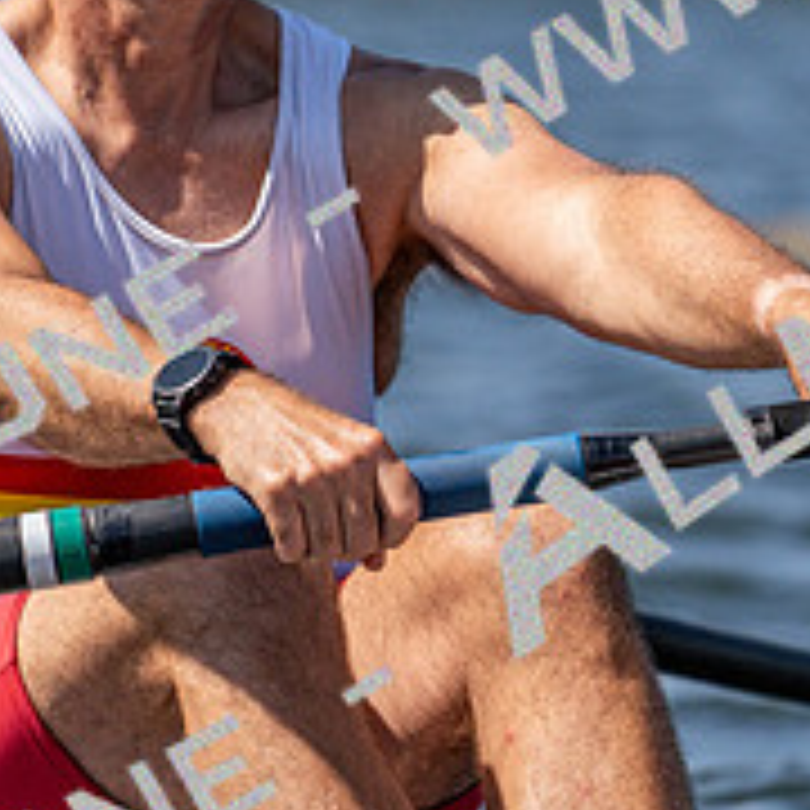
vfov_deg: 2.0
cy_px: 232
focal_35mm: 878
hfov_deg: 2.0
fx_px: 23244
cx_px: 104
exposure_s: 1/2000
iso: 250
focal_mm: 321
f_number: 6.3
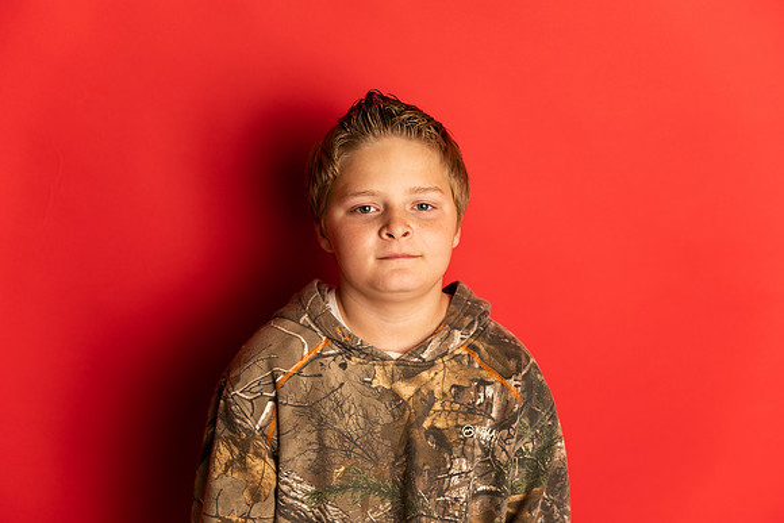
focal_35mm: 58
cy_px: 262
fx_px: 1263
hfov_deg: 34.5
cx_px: 392
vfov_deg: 23.4
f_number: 4
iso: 100
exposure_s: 1/160
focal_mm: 58
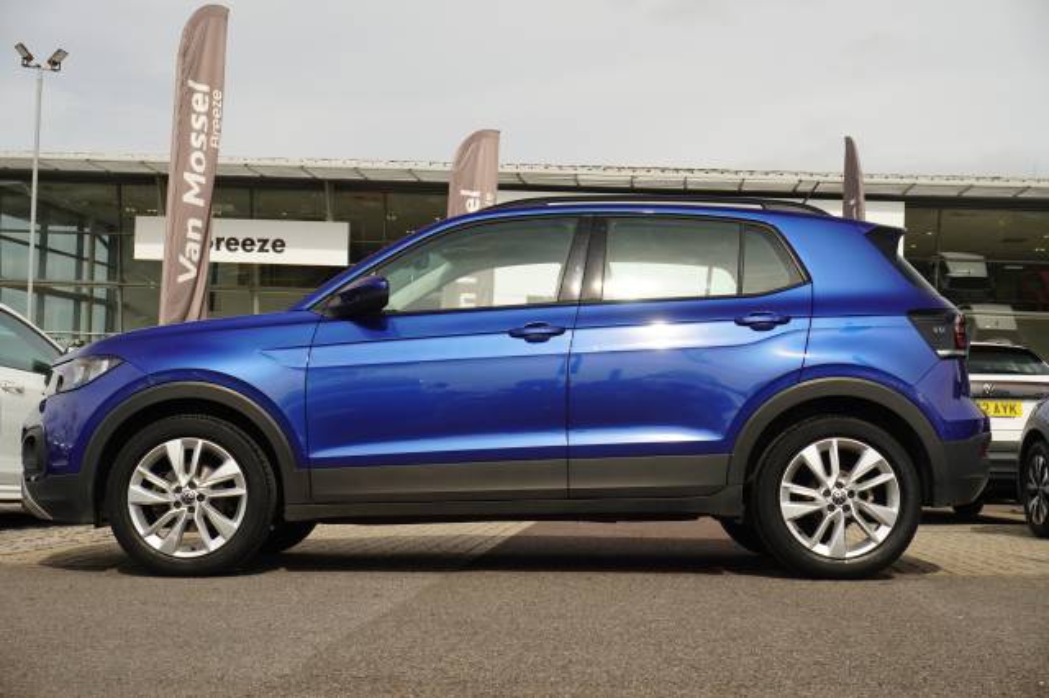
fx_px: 1573
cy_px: 349
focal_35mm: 54
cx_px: 524
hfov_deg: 36.9
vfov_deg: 25.0
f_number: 9.5
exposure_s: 1/90
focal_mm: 36
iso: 100
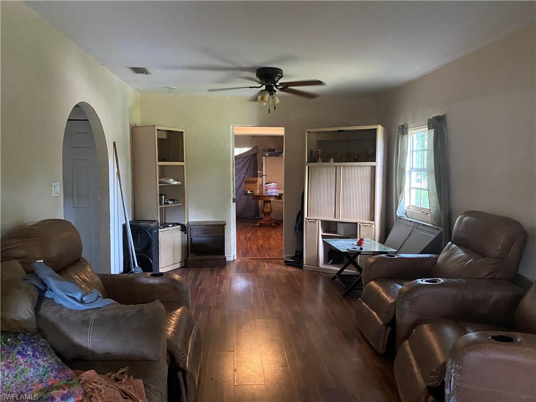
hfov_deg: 67.3
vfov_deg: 53.1
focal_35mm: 26
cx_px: 268
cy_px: 201
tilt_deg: -4.5
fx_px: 403
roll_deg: -0.1
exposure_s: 1/30
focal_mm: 4.25
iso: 800
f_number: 1.8
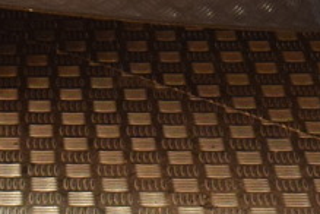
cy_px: -498
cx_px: -58
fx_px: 2468
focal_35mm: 278
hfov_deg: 7.4
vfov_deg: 4.7
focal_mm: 25
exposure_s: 1/30
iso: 800
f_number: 5
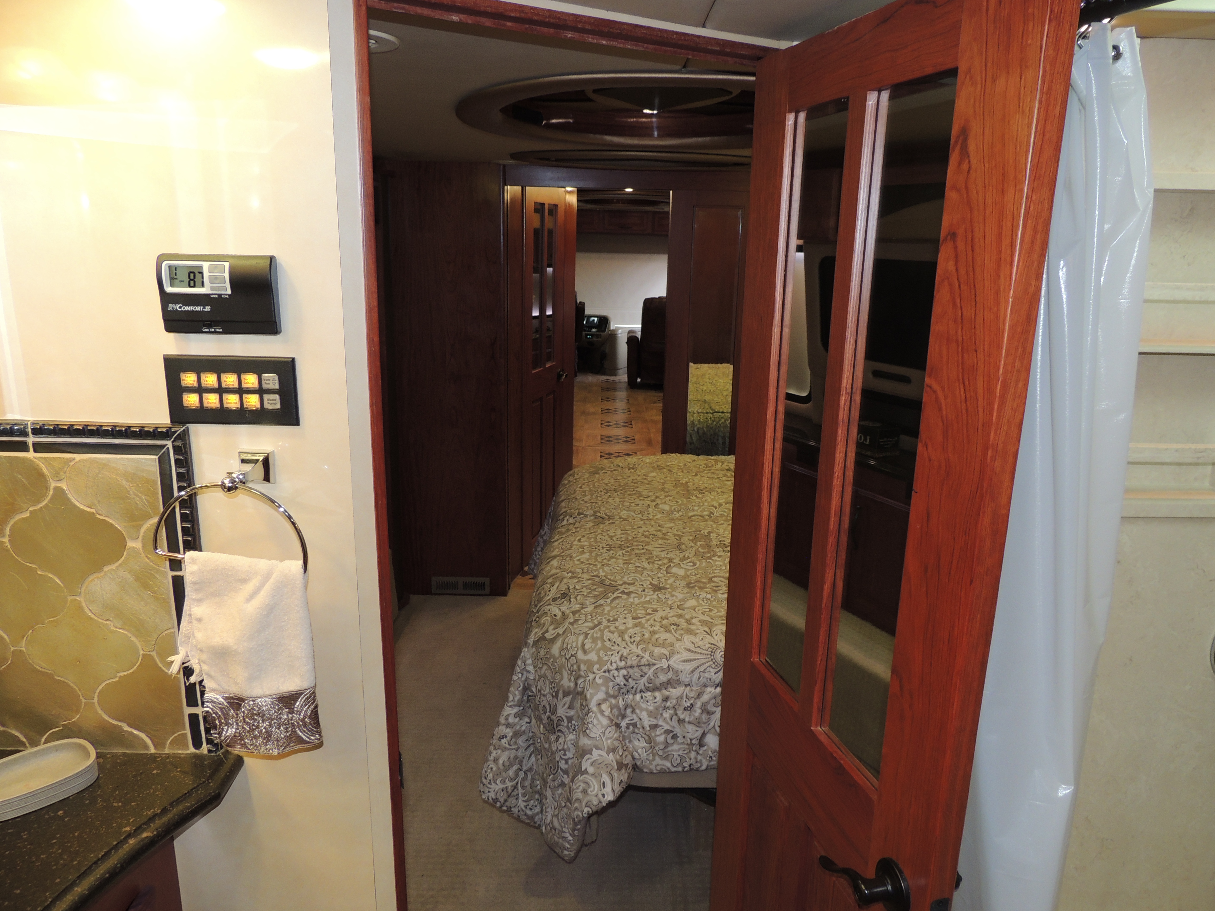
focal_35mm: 24
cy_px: 456
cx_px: 608
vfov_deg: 56.8
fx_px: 842
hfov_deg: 71.6
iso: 200
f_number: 3
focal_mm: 4.3
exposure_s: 1/30
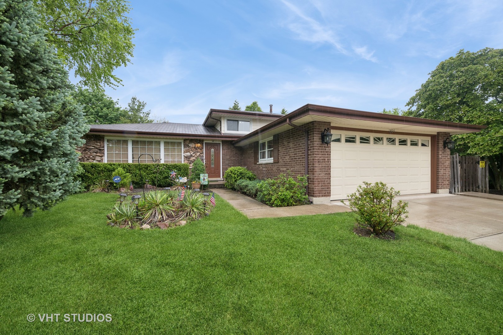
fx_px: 196
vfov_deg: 81.2
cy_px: 168
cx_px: 252
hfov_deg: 104.3
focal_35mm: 14
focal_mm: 14
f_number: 9.5
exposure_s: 1/60
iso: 200
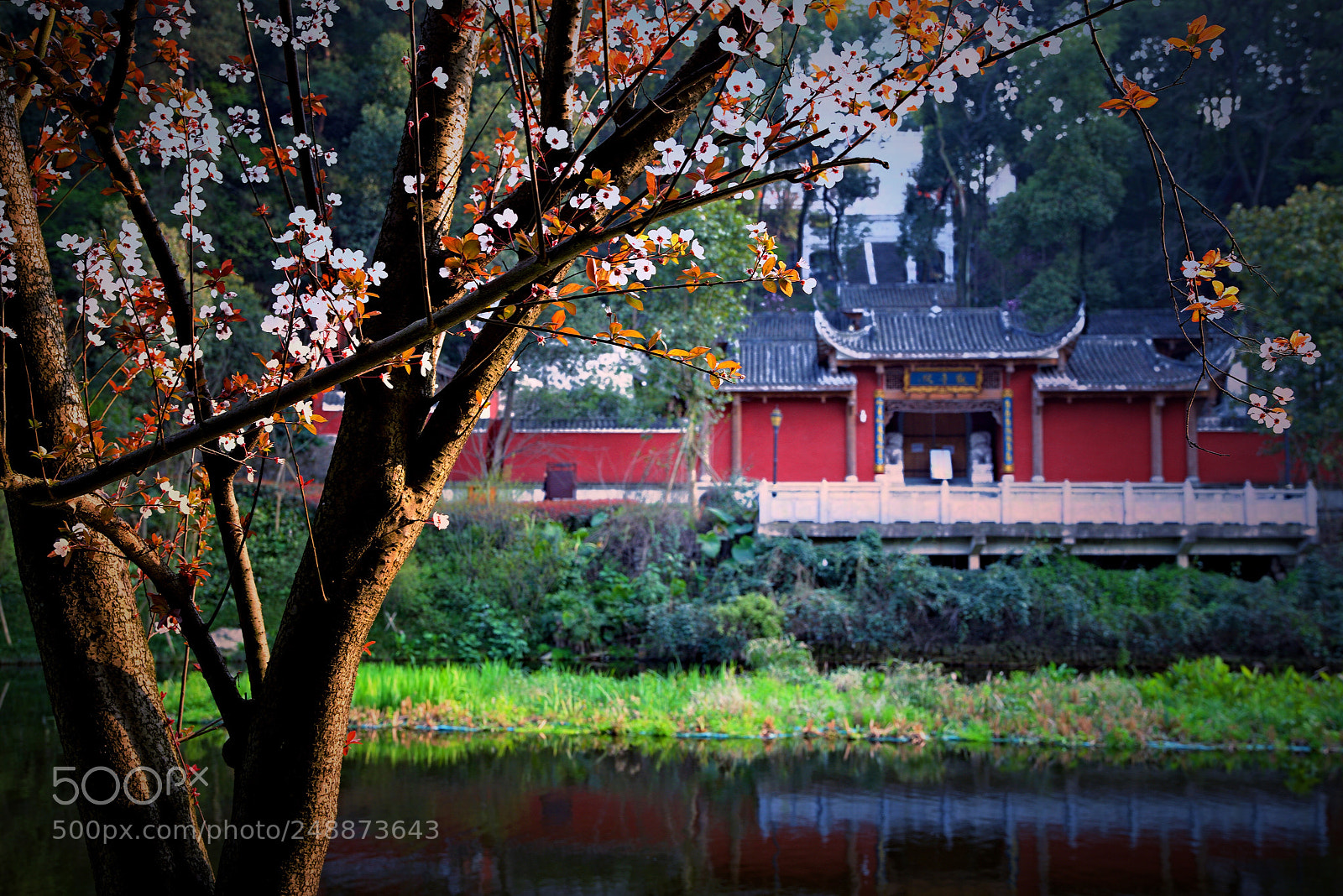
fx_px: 1493
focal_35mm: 40
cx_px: 672
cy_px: 448
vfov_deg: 33.4
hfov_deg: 48.4
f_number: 9
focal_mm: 40
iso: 200
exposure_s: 1/50
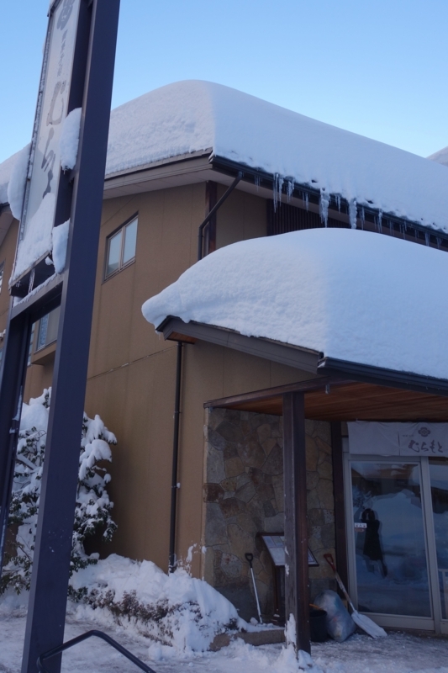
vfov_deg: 65.5
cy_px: 336
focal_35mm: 28
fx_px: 523
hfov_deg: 46.4
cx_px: 224
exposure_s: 1/100
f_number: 4.5
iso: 125
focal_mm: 10.4
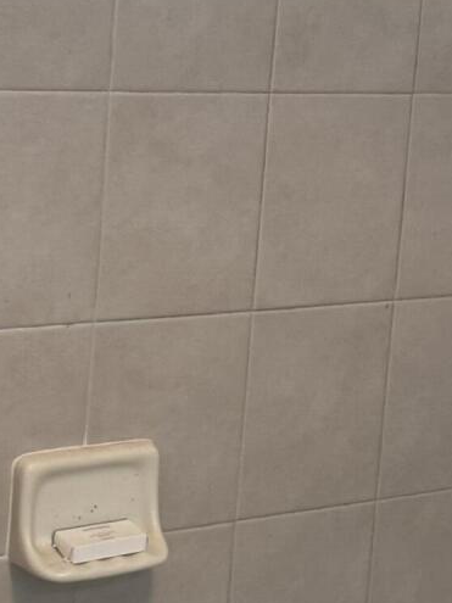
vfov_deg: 20.1
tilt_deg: -9.5
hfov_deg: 15.2
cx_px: 244
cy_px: 172
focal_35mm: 97
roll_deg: -4.4
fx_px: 1690
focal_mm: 6.76
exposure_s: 1/60
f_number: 1.78
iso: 200
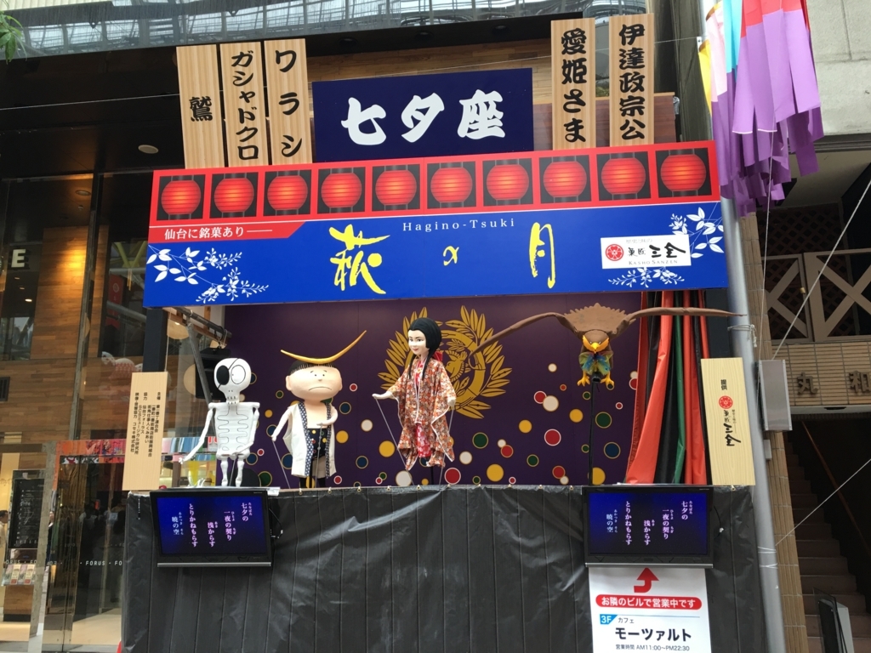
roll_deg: -0.1
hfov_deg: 61.7
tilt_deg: +15.8
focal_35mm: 29
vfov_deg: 48.2
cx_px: 436
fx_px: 730
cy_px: 326
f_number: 2.2
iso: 25
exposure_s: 1/40
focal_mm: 4.15
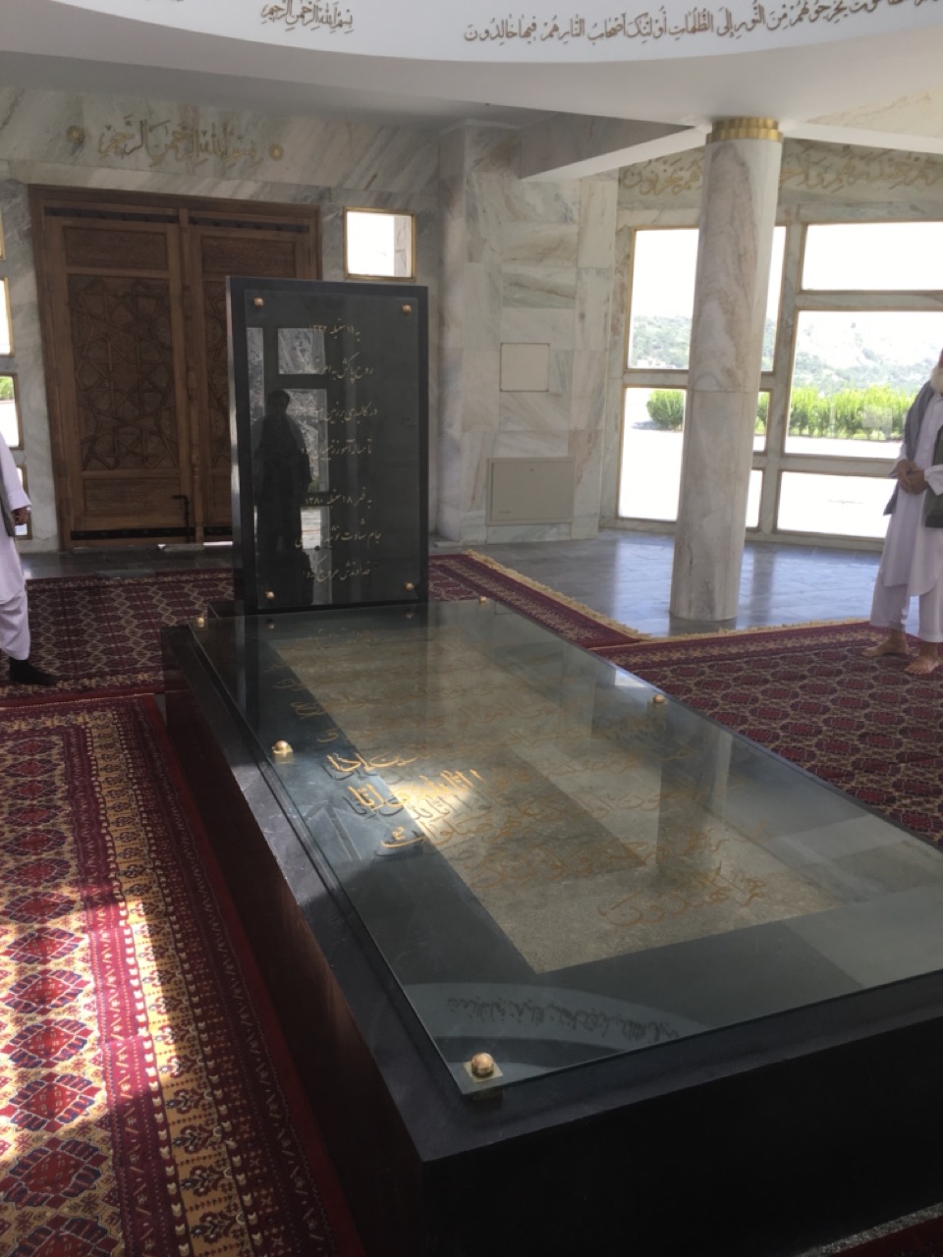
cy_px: 628
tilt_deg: -14.9
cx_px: 472
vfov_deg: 61.7
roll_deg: -0.4
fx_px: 1053
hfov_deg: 48.2
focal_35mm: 29
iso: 25
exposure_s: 1/165
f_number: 2.2
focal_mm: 4.15
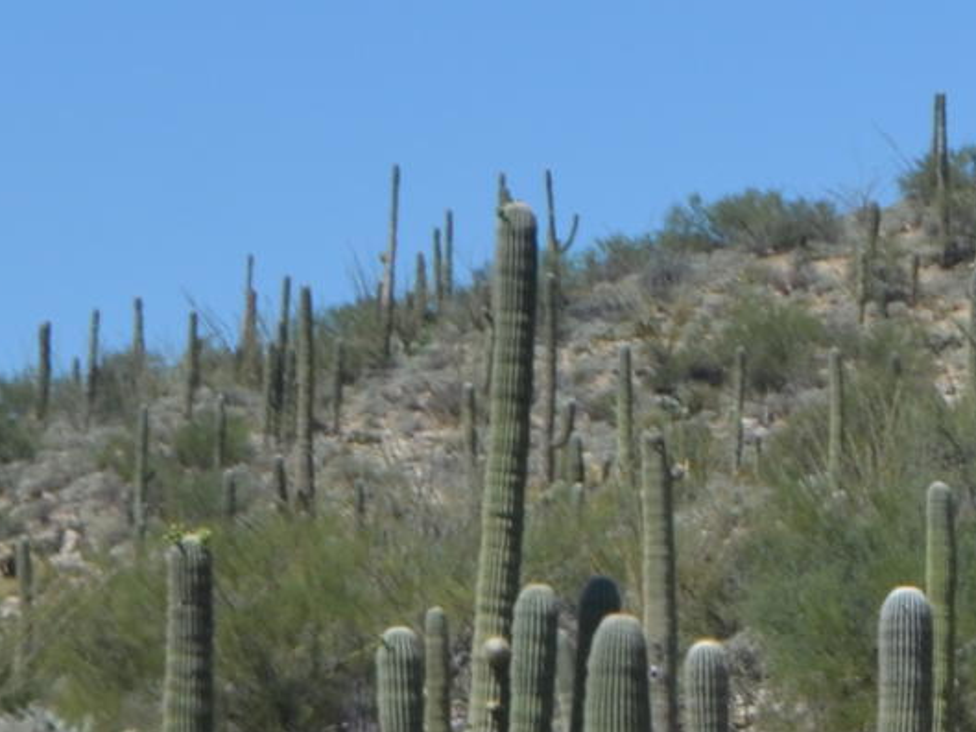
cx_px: 2561
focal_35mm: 450
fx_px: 12683
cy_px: 782
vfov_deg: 3.3
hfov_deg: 4.3
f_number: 8
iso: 100
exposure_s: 1/250
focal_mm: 55
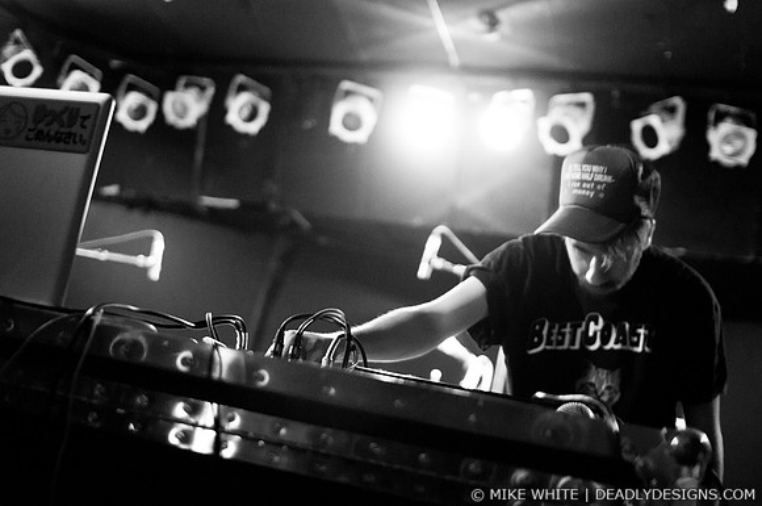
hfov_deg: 43.7
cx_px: 381
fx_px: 951
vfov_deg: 29.8
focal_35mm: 45
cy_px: 253
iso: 1000
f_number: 1.4
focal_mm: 30
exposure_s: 1/50
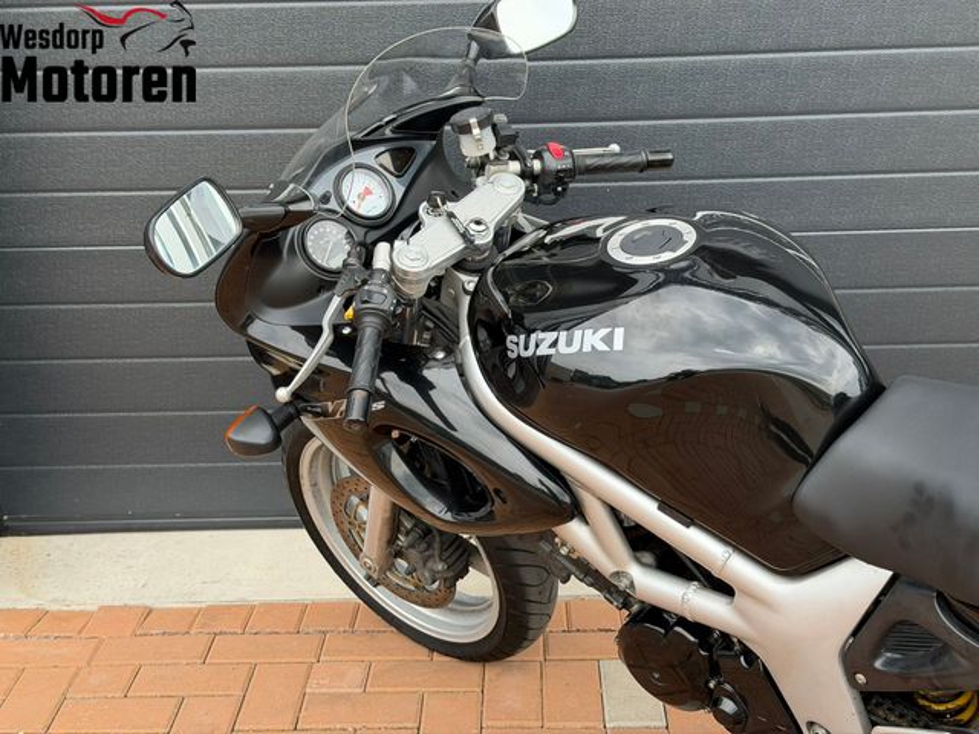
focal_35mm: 48
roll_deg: +2.9
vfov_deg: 30.3
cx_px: 490
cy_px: 367
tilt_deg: -20.4
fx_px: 1358
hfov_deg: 39.7
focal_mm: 6.76
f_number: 1.78
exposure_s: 1/855
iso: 80
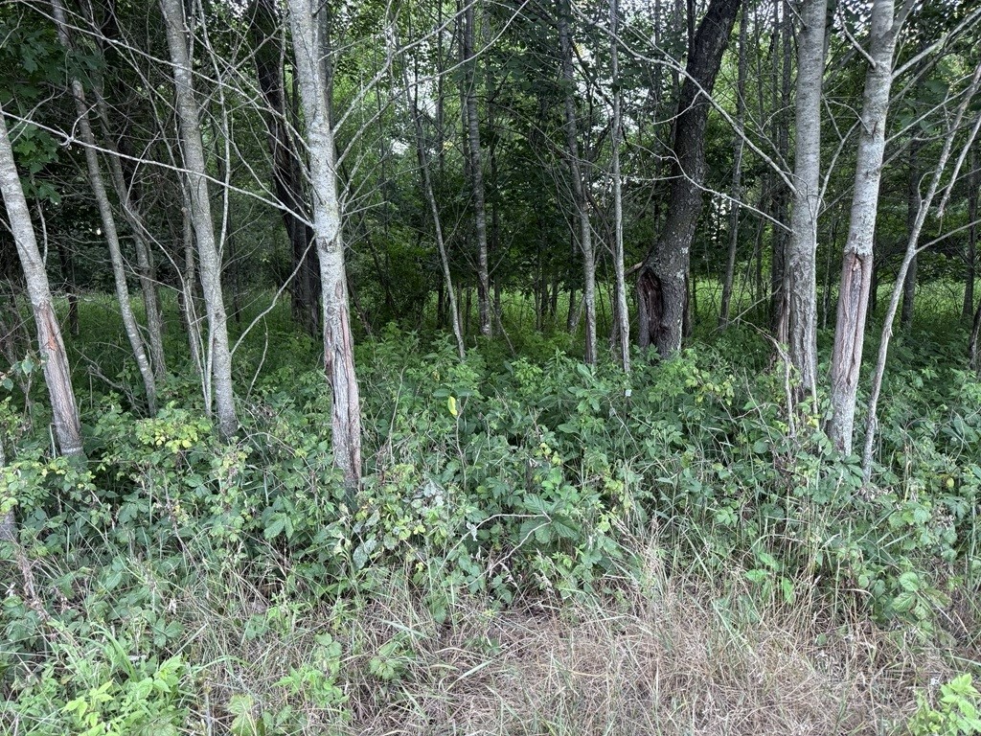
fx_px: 680
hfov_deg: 71.6
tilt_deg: -7.9
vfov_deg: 56.8
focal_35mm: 24
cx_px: 490
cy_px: 368
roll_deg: +0.8
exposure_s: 1/107
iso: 200
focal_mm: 6.76
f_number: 1.78
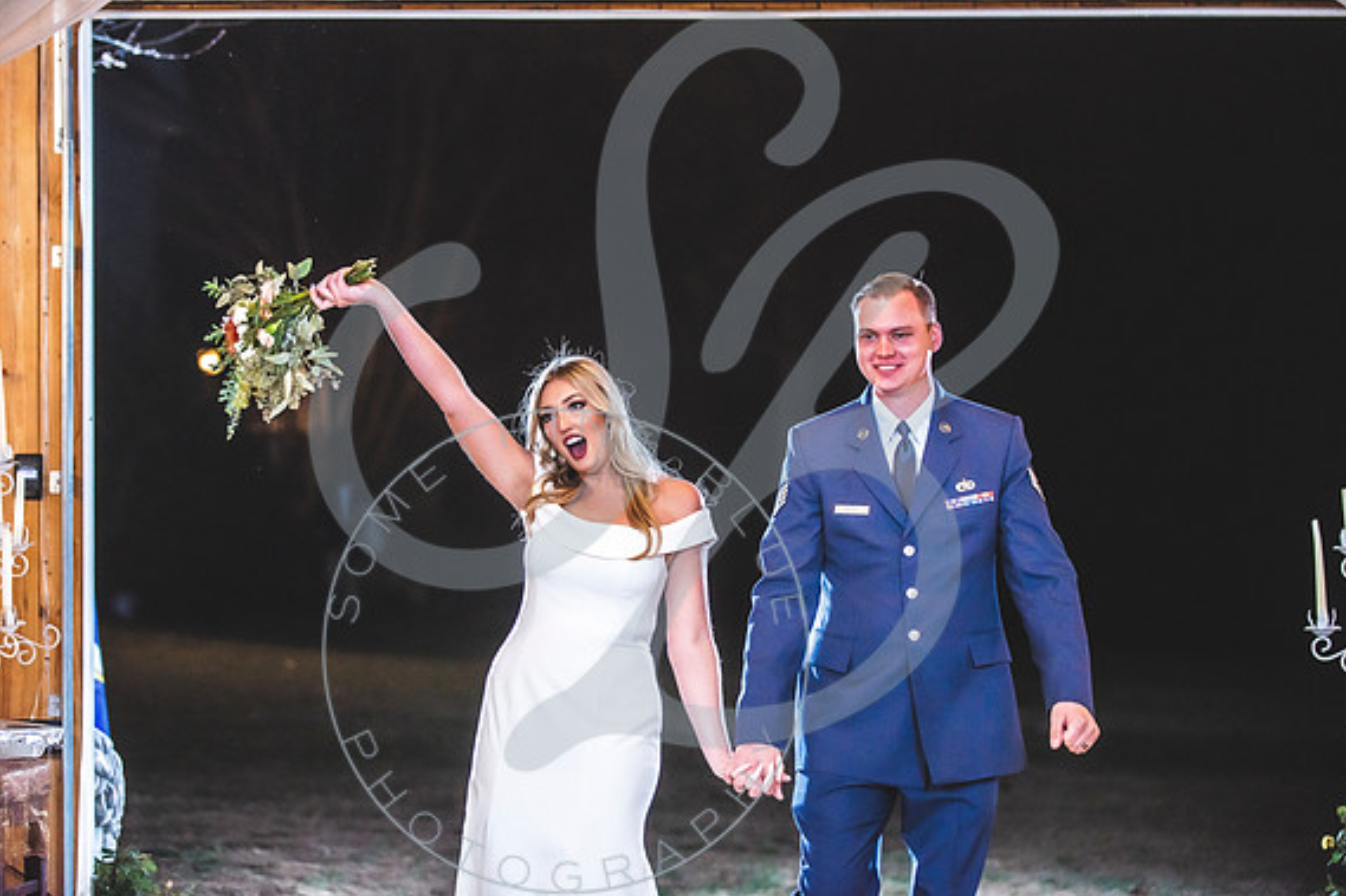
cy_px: 452
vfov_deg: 13.2
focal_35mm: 104
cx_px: 659
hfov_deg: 19.6
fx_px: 3887
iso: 1250
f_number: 2.8
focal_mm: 98
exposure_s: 1/200
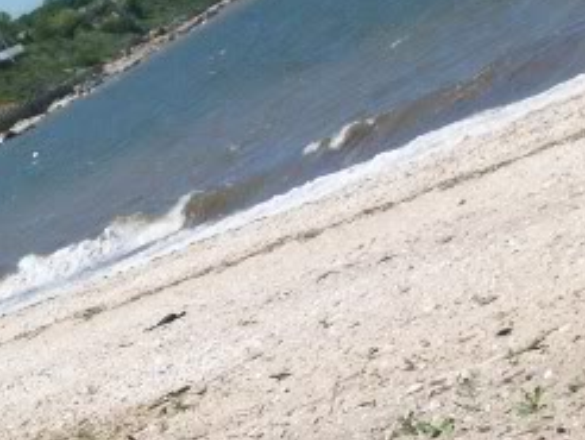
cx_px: 36
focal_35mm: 213
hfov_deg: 9.2
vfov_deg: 7.0
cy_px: 480
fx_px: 3603
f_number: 4.6
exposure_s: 1/617
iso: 64
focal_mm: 13.7
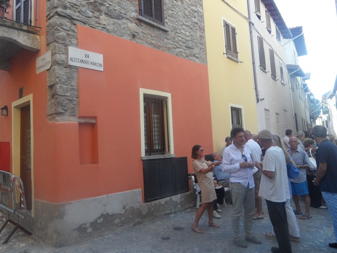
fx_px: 263
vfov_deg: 51.3
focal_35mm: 27
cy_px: 112
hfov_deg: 65.1
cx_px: 151
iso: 80
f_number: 2.9
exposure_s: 1/180
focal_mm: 4.1
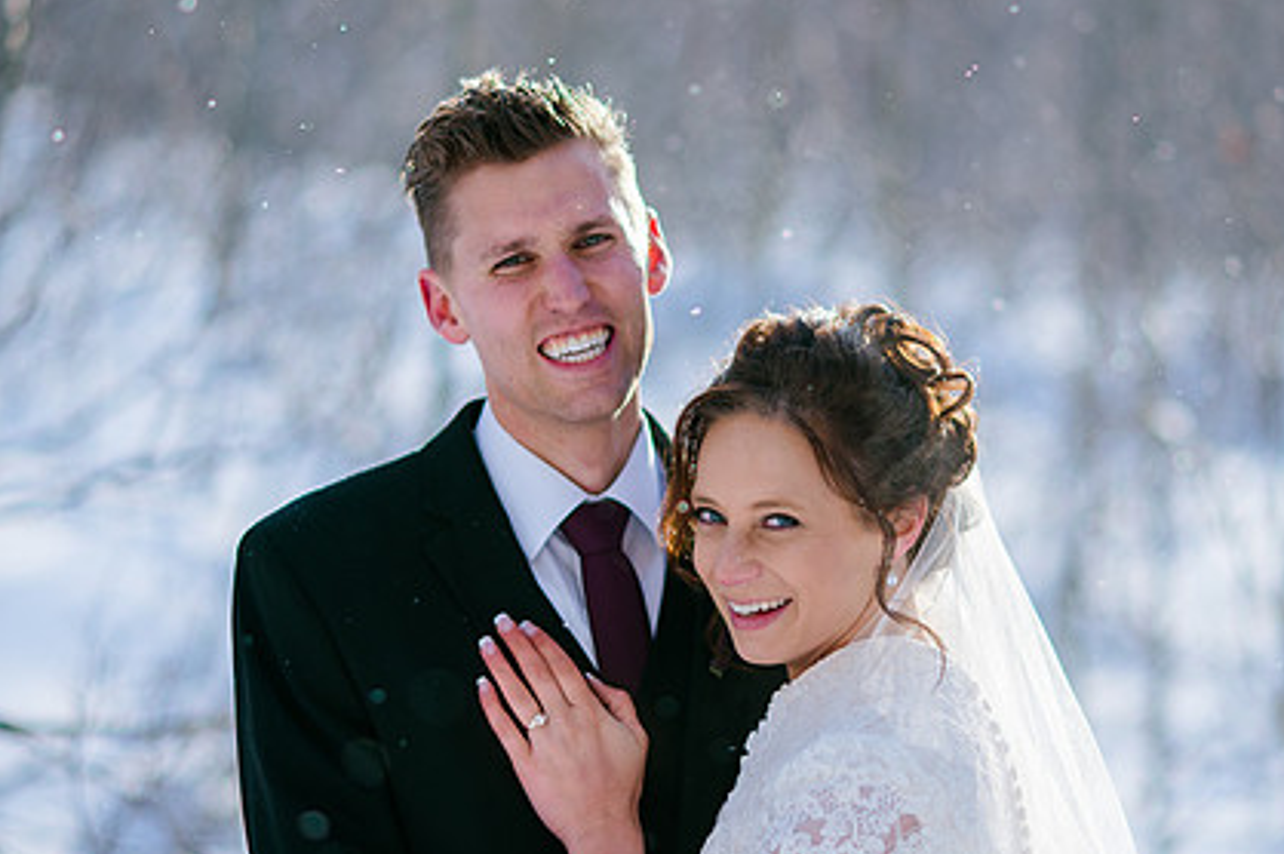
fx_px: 5631
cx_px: 749
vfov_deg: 8.7
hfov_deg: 13.0
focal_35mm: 158
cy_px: 426
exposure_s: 1/2000
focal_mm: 105
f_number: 2
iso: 125
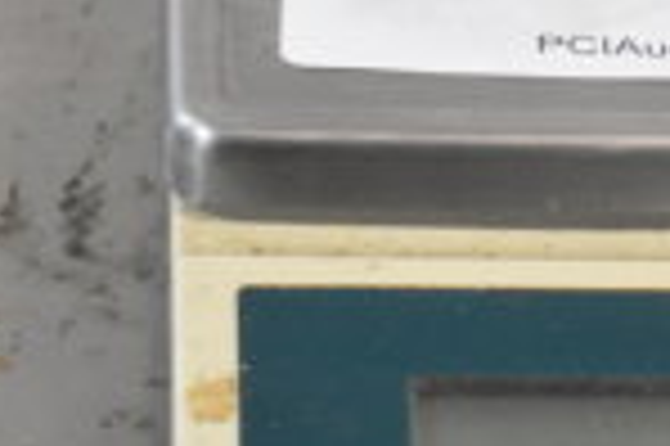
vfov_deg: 5.6
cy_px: 372
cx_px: 1268
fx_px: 4573
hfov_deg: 8.0
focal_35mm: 246
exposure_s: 1/160
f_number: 5
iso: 2200
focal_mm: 40
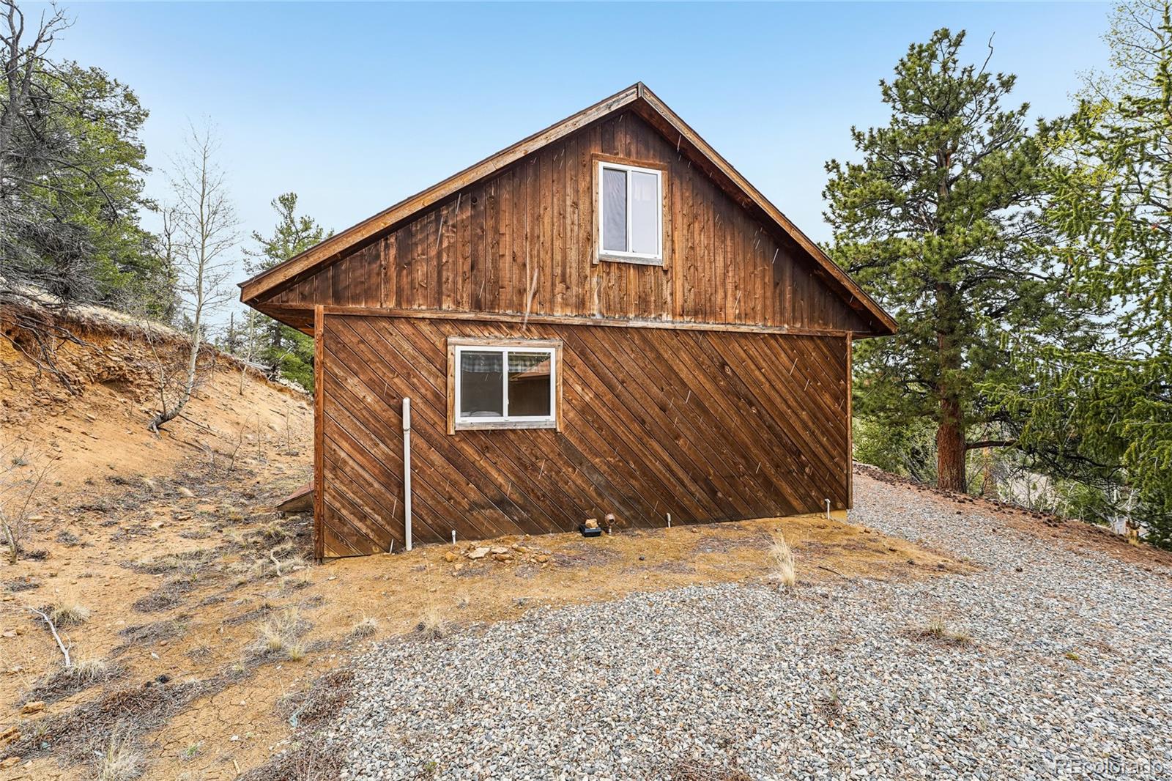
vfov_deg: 81.2
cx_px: 586
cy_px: 390
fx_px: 456
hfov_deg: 104.3
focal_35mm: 14
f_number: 8
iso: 100
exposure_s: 1/80
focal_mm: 14
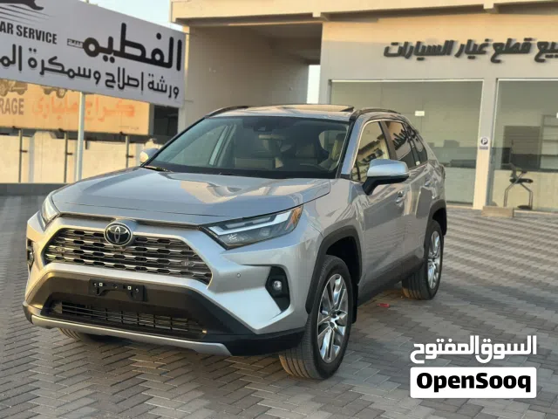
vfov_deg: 30.3
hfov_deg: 39.7
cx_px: 279
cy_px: 210
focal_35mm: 48
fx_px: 774
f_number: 1.78
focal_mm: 6.86
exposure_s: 1/396
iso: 80
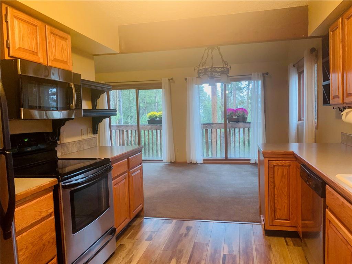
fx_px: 264
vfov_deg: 53.1
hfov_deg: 67.3
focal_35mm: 26
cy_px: 132
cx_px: 176
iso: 400
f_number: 1.8
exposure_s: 1/30
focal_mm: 4.25
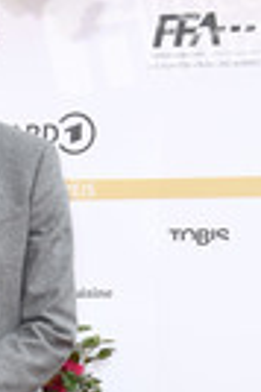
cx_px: -73
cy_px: 465
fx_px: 2017
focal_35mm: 185
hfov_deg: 7.3
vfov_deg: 10.9
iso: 640
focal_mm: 62
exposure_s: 1/250
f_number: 5.6
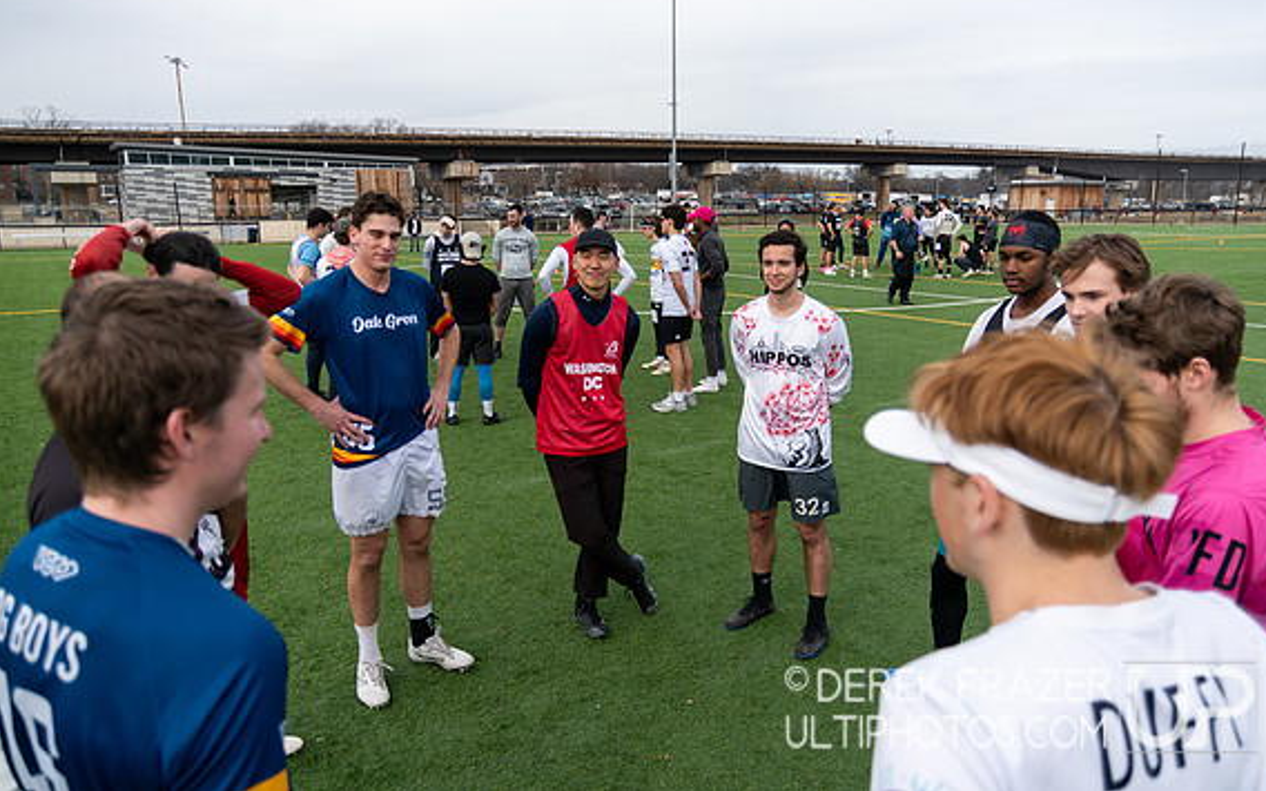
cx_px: 644
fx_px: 863
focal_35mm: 25
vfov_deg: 49.2
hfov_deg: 72.5
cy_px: 362
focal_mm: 24
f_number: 3.5
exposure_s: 1/1250
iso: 180
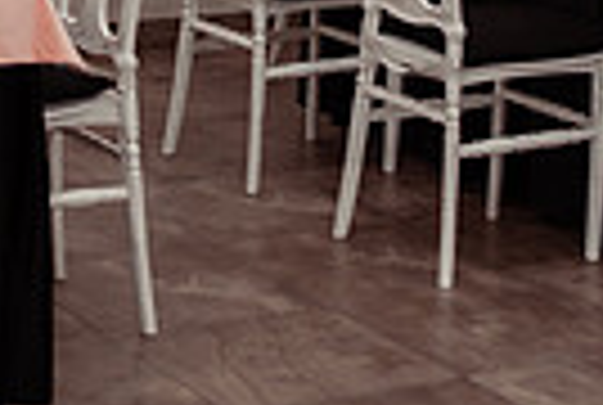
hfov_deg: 13.6
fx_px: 2535
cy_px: -263
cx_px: 256
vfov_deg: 8.8
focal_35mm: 151
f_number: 2.8
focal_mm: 35
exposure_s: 1/160
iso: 1250
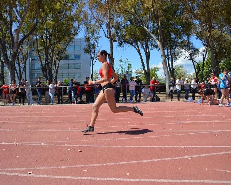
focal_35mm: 38
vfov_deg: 39.1
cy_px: 91
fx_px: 260
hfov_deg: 47.8
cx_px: 99
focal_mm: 22
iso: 400
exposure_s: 1/1600
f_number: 6.3
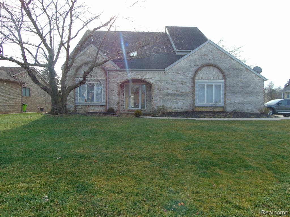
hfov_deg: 69.4
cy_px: 108
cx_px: 145
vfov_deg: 54.9
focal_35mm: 25
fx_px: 209
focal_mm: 4.5
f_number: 3
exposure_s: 1/500
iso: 80
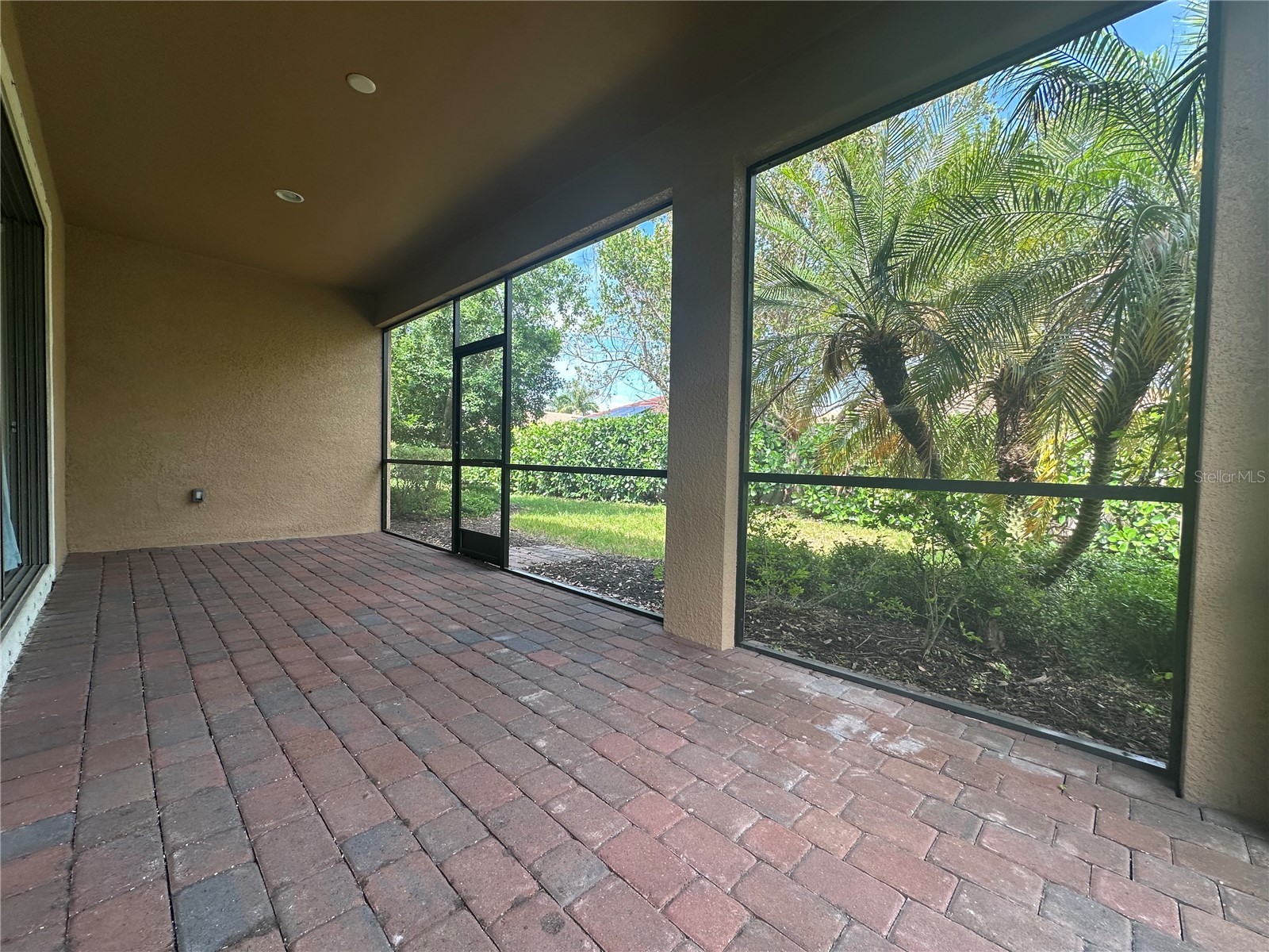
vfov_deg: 85.7
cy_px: 476
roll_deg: -1.5
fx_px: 513
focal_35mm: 14
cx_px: 634
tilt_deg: -1.1
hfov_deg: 102.1
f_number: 2.2
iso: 40
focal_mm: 2.22
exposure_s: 1/131
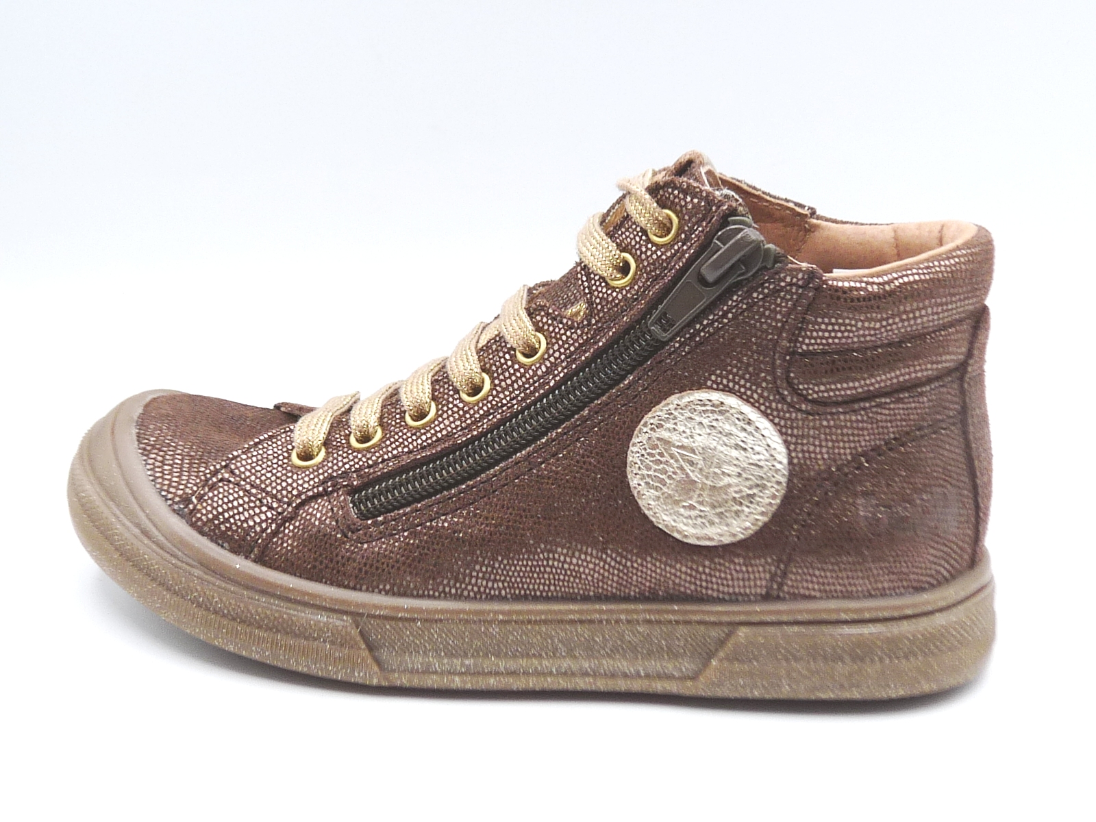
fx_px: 1710
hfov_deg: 35.5
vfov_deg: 27.0
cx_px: 548
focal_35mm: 54
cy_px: 411
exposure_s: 1/160
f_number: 4
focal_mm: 5.5
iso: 100
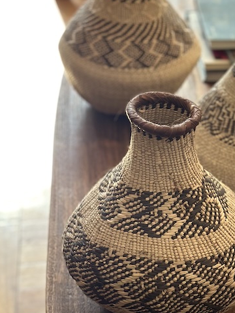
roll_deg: -1.4
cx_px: 189
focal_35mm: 80
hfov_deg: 18.3
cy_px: 119
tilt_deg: -32.2
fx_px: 724
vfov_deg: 24.4
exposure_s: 1/121
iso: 100
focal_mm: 6.86
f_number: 1.78
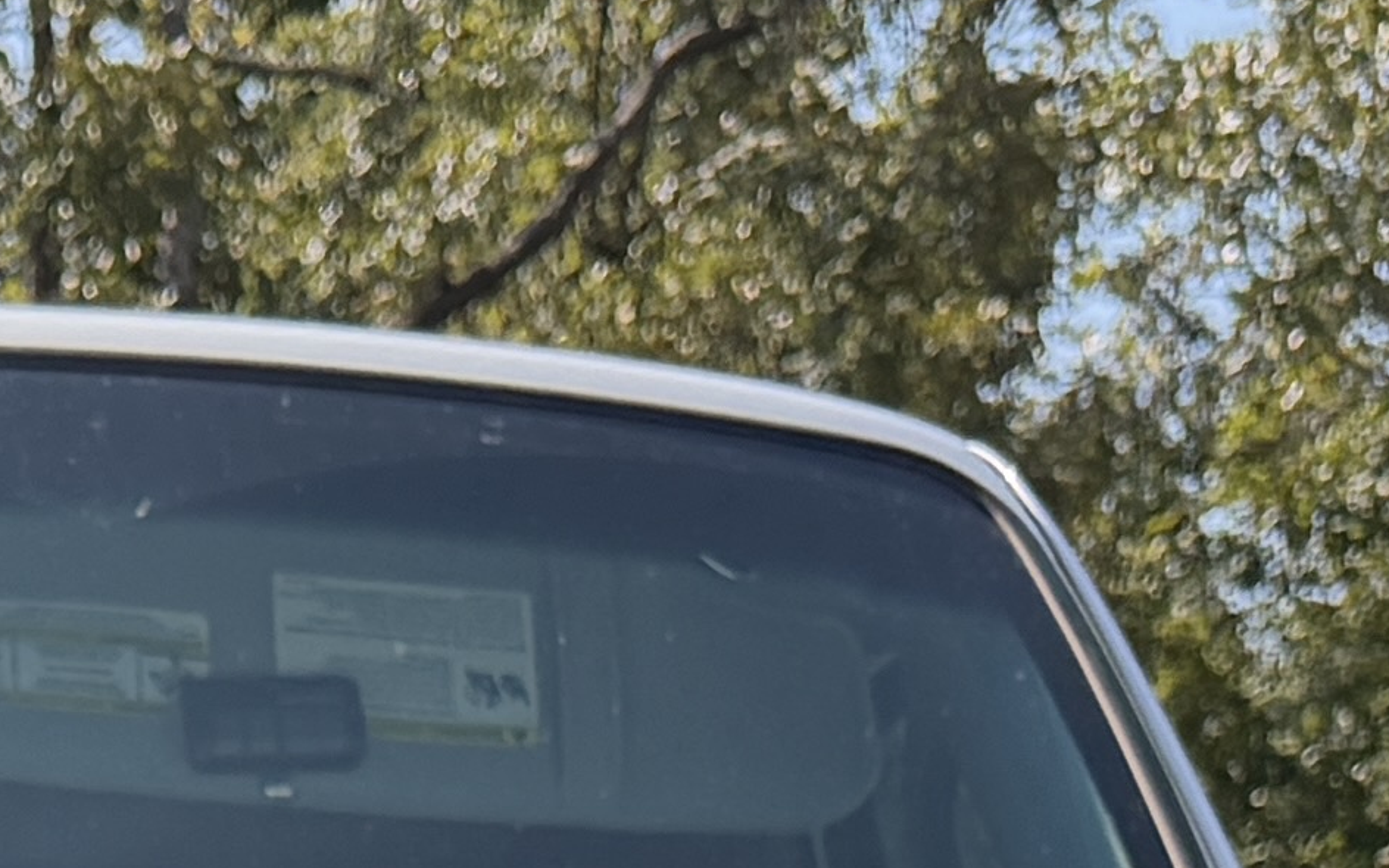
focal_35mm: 154
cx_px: -440
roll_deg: +2.1
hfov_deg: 13.1
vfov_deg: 7.1
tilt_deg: -15.2
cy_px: 3016
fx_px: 5830
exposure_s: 1/3279
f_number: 1.78
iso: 100
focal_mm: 6.76
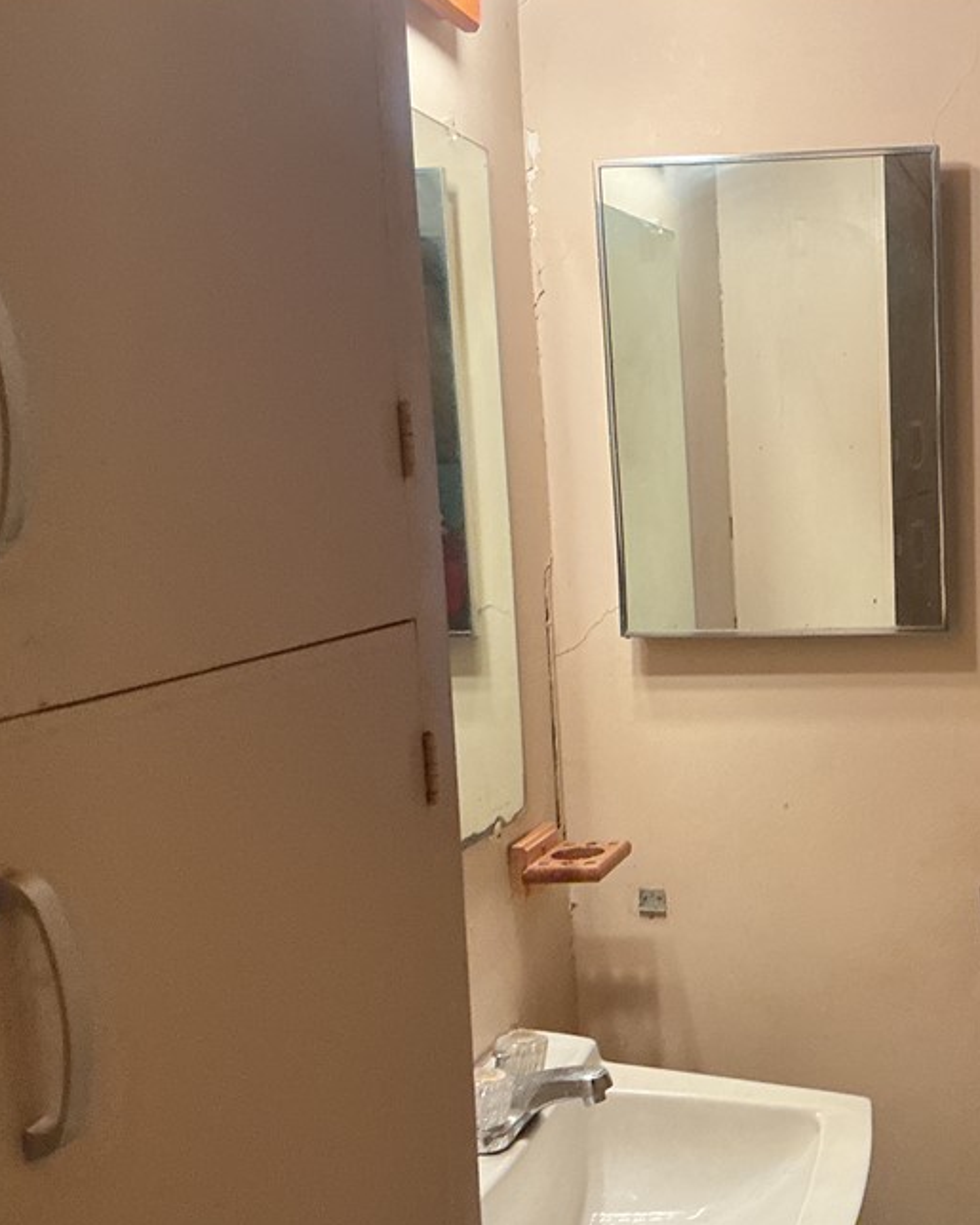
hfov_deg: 31.7
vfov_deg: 41.0
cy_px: 715
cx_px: 892
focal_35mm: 45
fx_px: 1632
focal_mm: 3
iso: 200
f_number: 1.8
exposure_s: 1/60
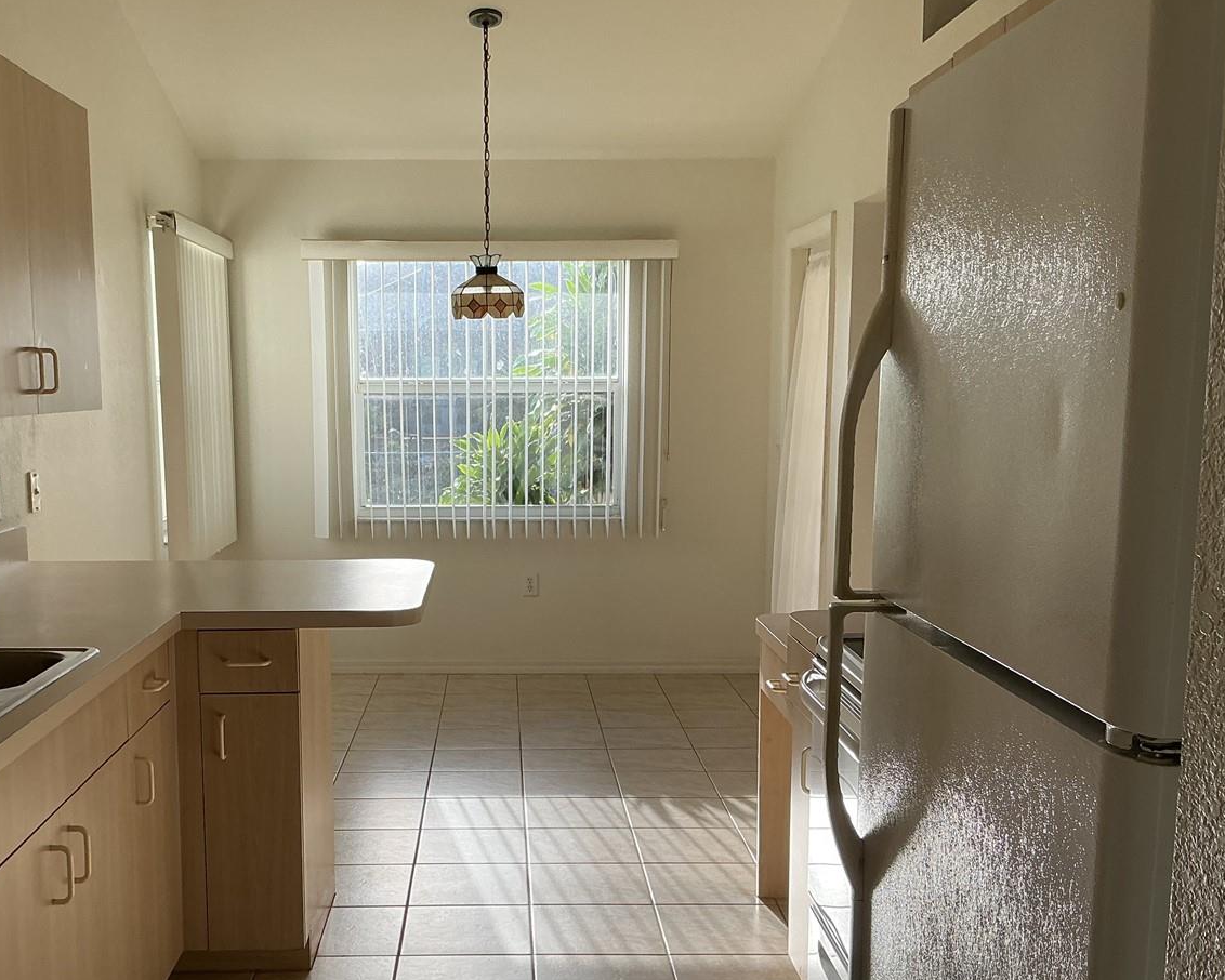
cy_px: 602
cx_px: 508
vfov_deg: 37.2
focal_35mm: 40
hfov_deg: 45.6
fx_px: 1450
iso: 20
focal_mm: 3
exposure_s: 1/239
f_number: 1.8
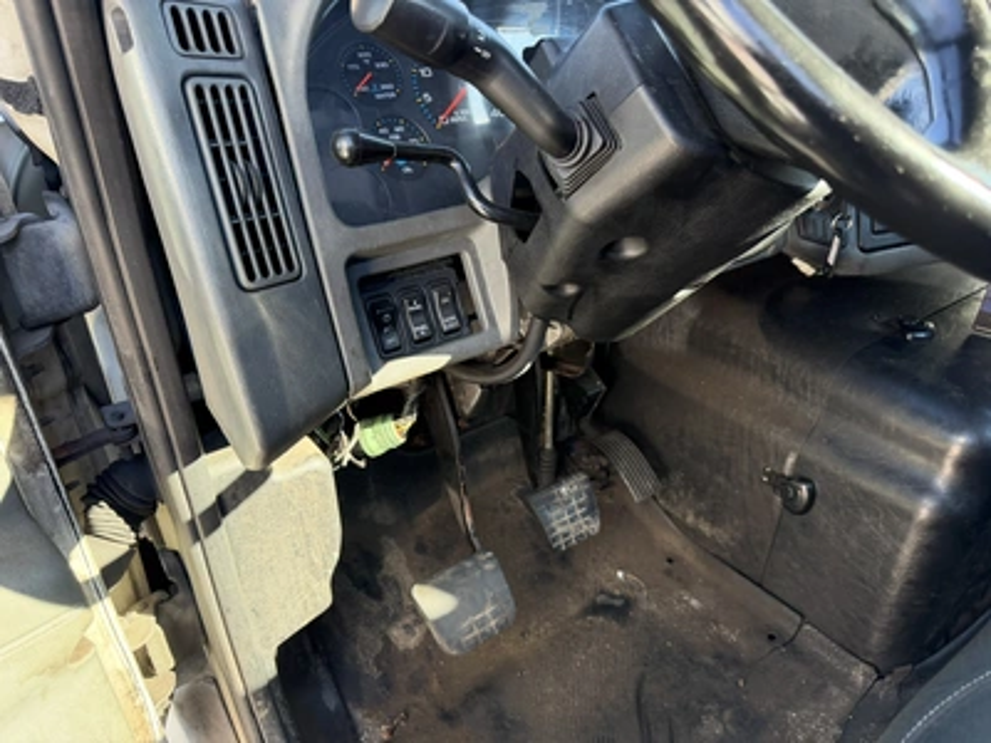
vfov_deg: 56.8
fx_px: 687
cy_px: 372
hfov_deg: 71.6
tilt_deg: -32.5
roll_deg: +0.5
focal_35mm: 24
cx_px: 496
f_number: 1.78
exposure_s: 1/220
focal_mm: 6.76
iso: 200
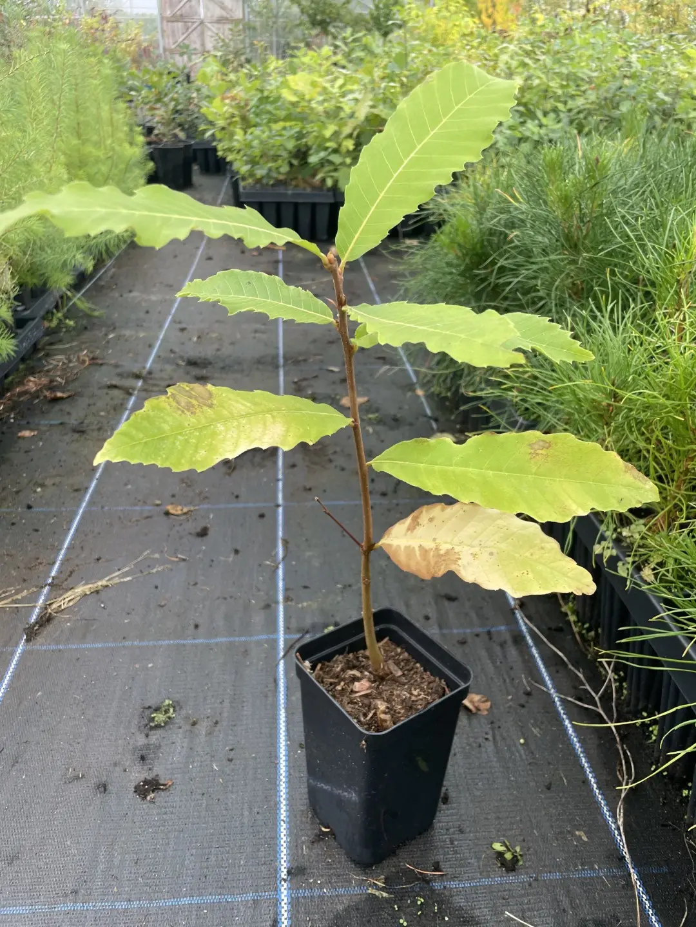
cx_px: 348
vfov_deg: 67.3
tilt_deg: -28.2
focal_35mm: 26
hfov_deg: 53.1
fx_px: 697
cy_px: 464
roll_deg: -1.2
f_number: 1.6
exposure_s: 1/211
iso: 32
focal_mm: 4.2
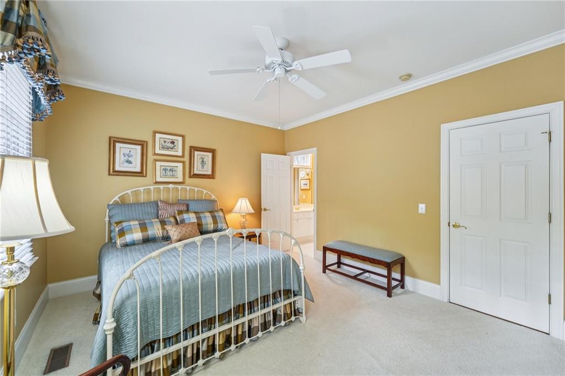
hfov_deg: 104.3
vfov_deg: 81.1
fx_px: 220
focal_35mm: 14
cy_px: 188
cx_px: 282
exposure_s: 1/8
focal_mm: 14
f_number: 8
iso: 320
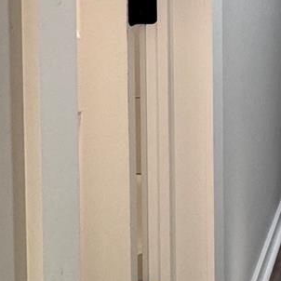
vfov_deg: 25.5
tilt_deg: -2.3
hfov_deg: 22.2
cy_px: -22
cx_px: 430
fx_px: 579
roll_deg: -0.7
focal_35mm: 63
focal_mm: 2.22
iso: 160
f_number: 2.2
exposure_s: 1/60
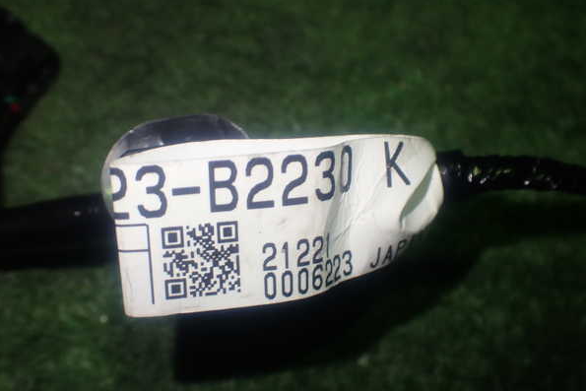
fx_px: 700
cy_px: 195
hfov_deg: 45.4
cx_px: 292
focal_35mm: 43
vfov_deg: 31.2
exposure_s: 1/60
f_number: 2.8
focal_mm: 7.31
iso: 200
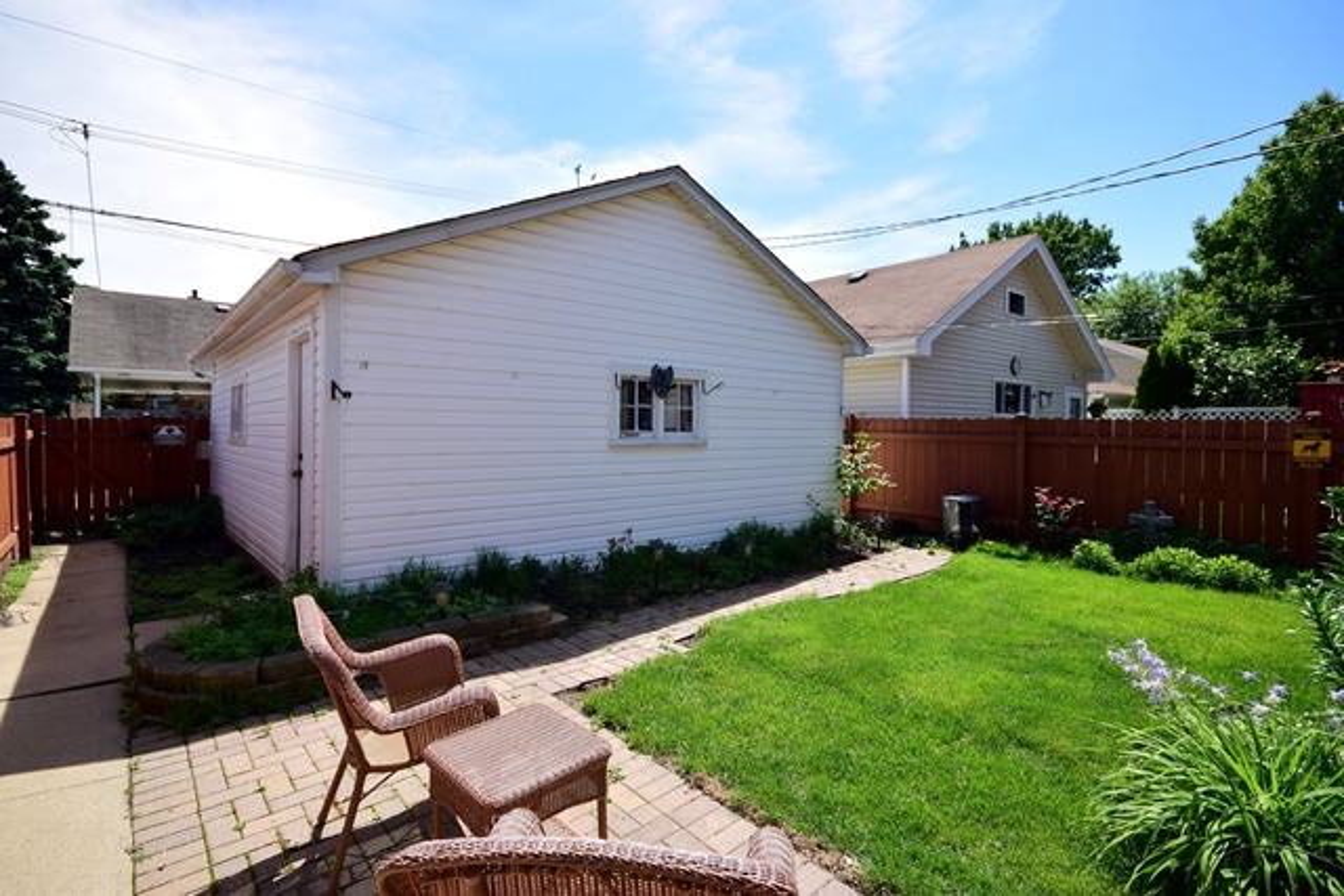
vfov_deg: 67.4
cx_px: 672
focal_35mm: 18
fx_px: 672
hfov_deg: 90.0
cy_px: 448
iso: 125
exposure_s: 1/250
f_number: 8
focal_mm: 12
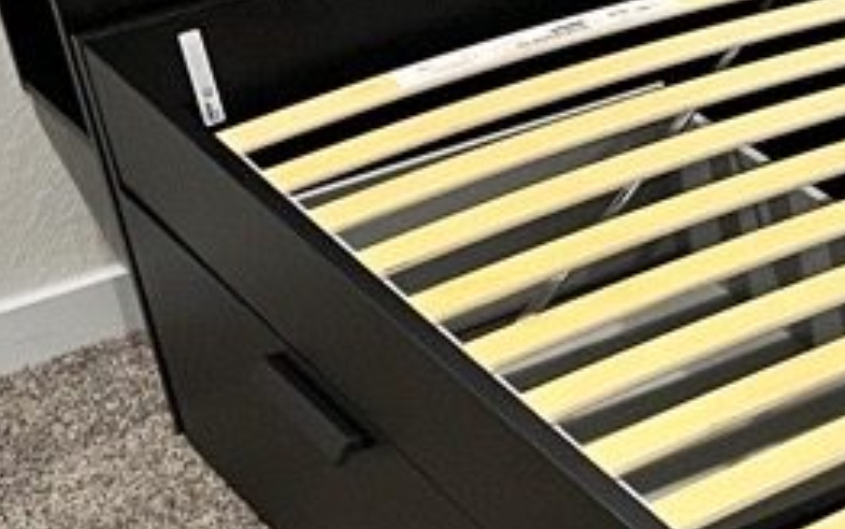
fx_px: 2903
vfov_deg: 10.4
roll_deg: +3.0
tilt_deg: -30.4
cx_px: 1403
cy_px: 403
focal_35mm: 126
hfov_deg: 14.9
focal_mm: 5.7
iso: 160
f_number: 1.5
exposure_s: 1/60
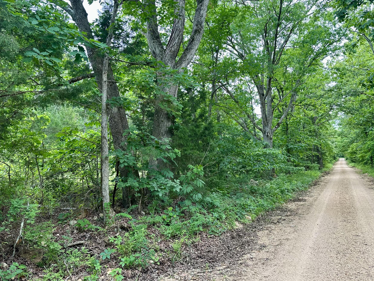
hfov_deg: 61.6
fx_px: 313
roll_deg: +0.4
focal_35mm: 29
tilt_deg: +10.6
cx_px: 196
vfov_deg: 48.0
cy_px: 115
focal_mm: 6.86
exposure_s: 1/370
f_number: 1.78
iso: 80
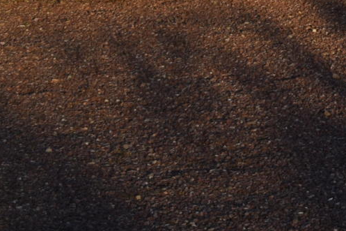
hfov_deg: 6.6
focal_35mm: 290
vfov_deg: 4.6
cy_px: -350
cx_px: 975
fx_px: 2786
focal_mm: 32
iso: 200
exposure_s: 1/400
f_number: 10
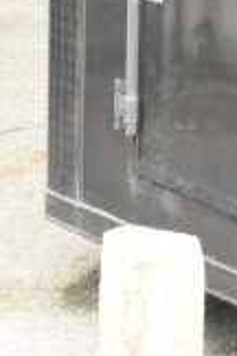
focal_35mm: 246
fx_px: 2427
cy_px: -307
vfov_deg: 8.1
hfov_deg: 5.4
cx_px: 597
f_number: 9
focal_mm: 29
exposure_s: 1/320
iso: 6400
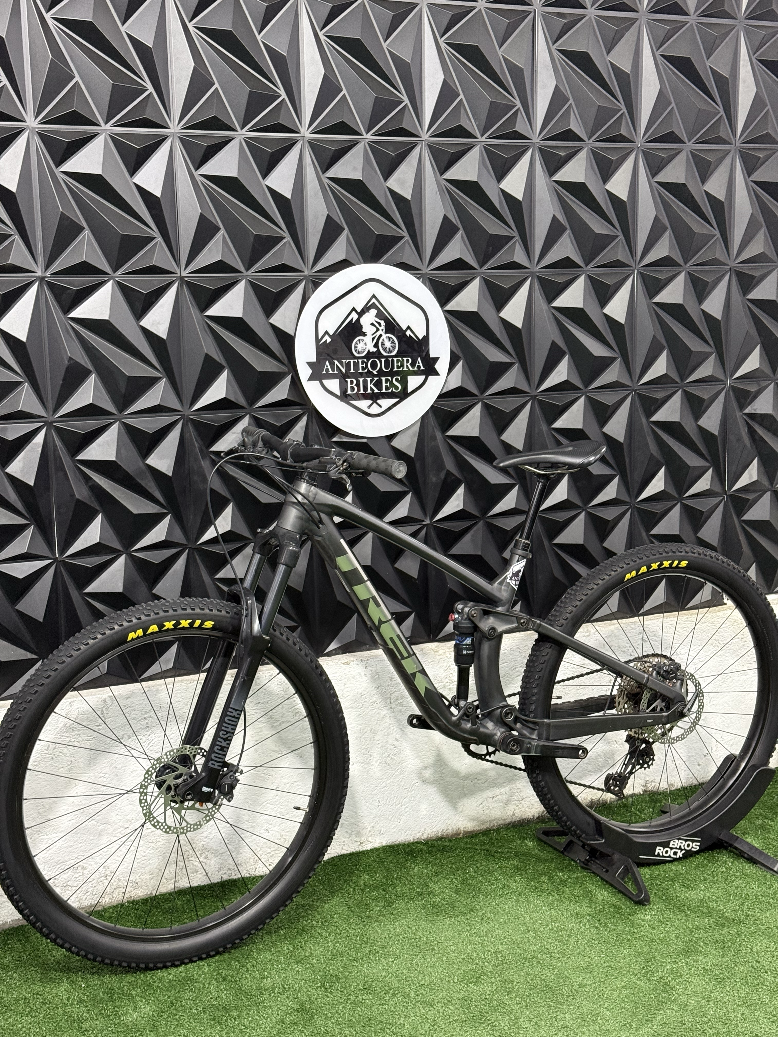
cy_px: 518
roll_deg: +0.4
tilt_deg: -8.1
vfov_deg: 39.7
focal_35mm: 48
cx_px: 389
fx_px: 1438
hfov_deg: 30.3
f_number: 1.78
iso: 200
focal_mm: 6.76
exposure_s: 1/40
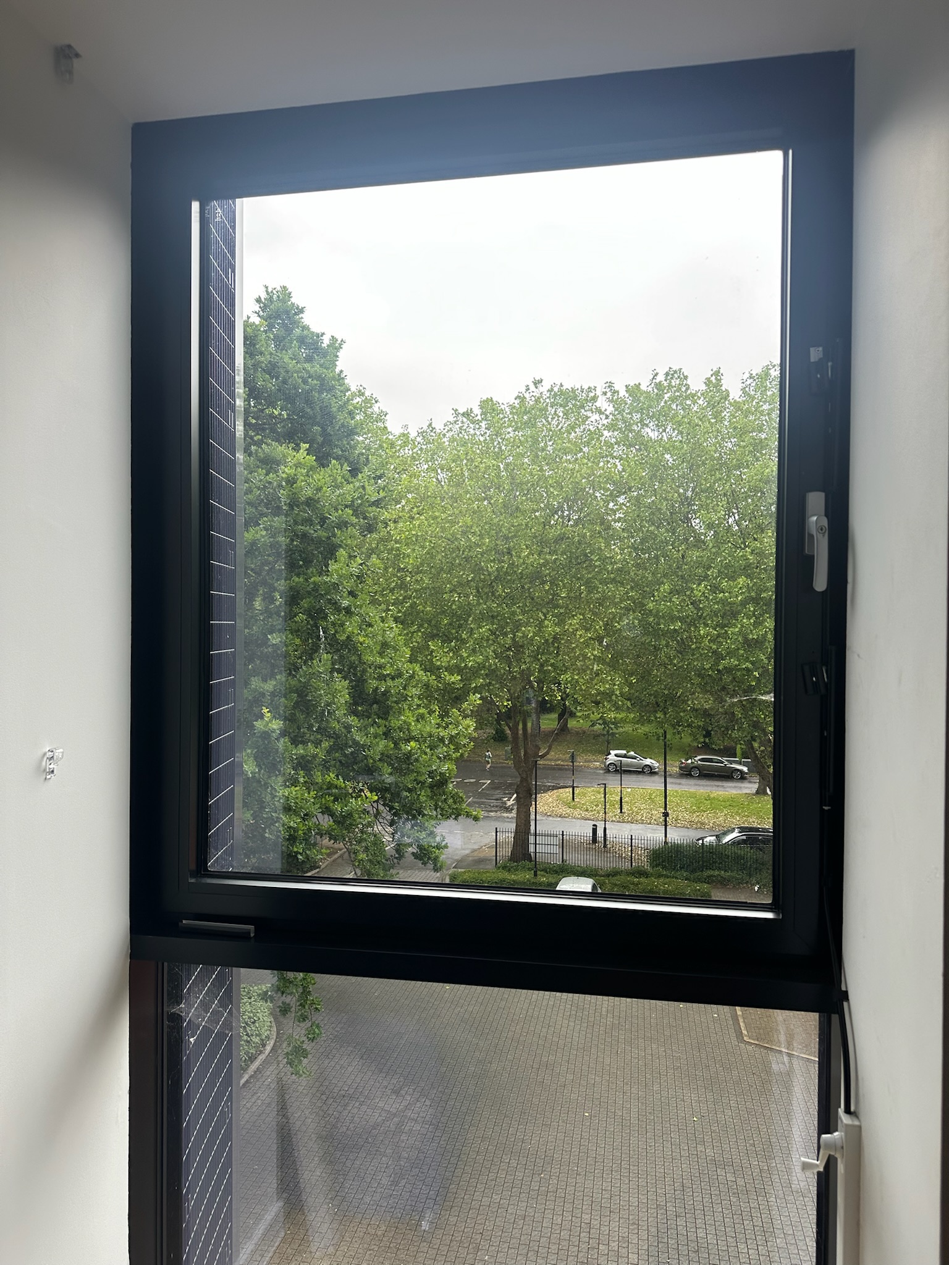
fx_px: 877
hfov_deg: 56.8
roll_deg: -0.1
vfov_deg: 71.6
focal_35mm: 24
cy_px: 632
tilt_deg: -0.6
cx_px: 474
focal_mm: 6.86
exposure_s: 1/223
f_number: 1.78
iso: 64
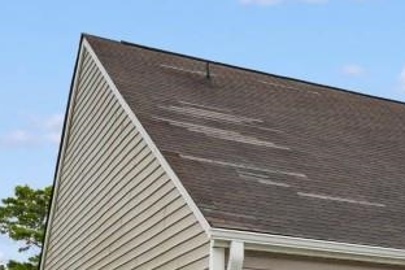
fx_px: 877
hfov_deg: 19.3
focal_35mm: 78
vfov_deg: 16.3
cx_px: 736
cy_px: 379
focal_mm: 10
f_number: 8
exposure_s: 1/250
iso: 100
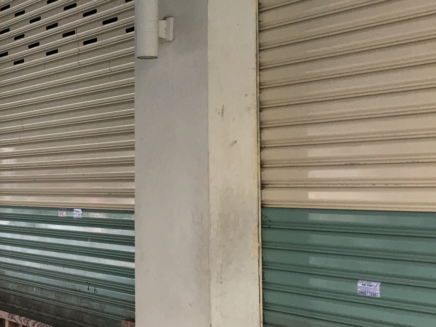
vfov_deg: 22.2
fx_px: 831
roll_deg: -0.3
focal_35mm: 66
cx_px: -26
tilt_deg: +8.7
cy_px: 107
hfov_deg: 27.3
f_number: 2.2
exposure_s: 1/33
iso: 32
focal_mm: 4.15
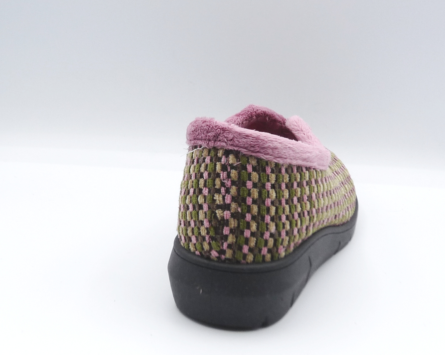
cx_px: 227
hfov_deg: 34.2
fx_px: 724
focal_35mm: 55
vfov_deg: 27.6
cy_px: 177
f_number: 4
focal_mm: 5.2
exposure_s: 1/160
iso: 100
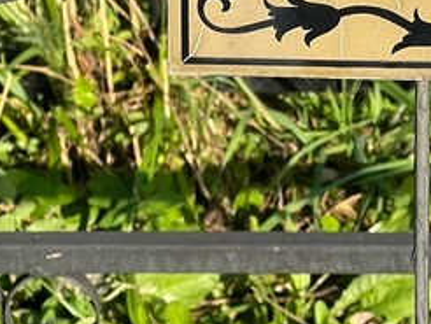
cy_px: -138
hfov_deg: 7.9
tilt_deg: -24.0
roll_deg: +0.8
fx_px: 3116
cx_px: 436
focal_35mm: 250
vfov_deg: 5.9
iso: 32
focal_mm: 9
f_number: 2.8
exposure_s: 1/344
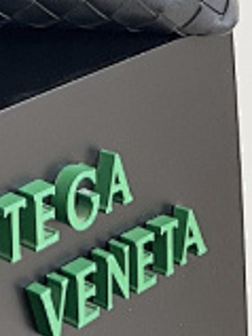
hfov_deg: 10.4
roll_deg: +1.8
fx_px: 1273
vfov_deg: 12.1
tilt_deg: +4.9
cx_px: -241
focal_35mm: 131
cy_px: -473
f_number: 1.6
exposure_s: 1/121
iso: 64
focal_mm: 5.1
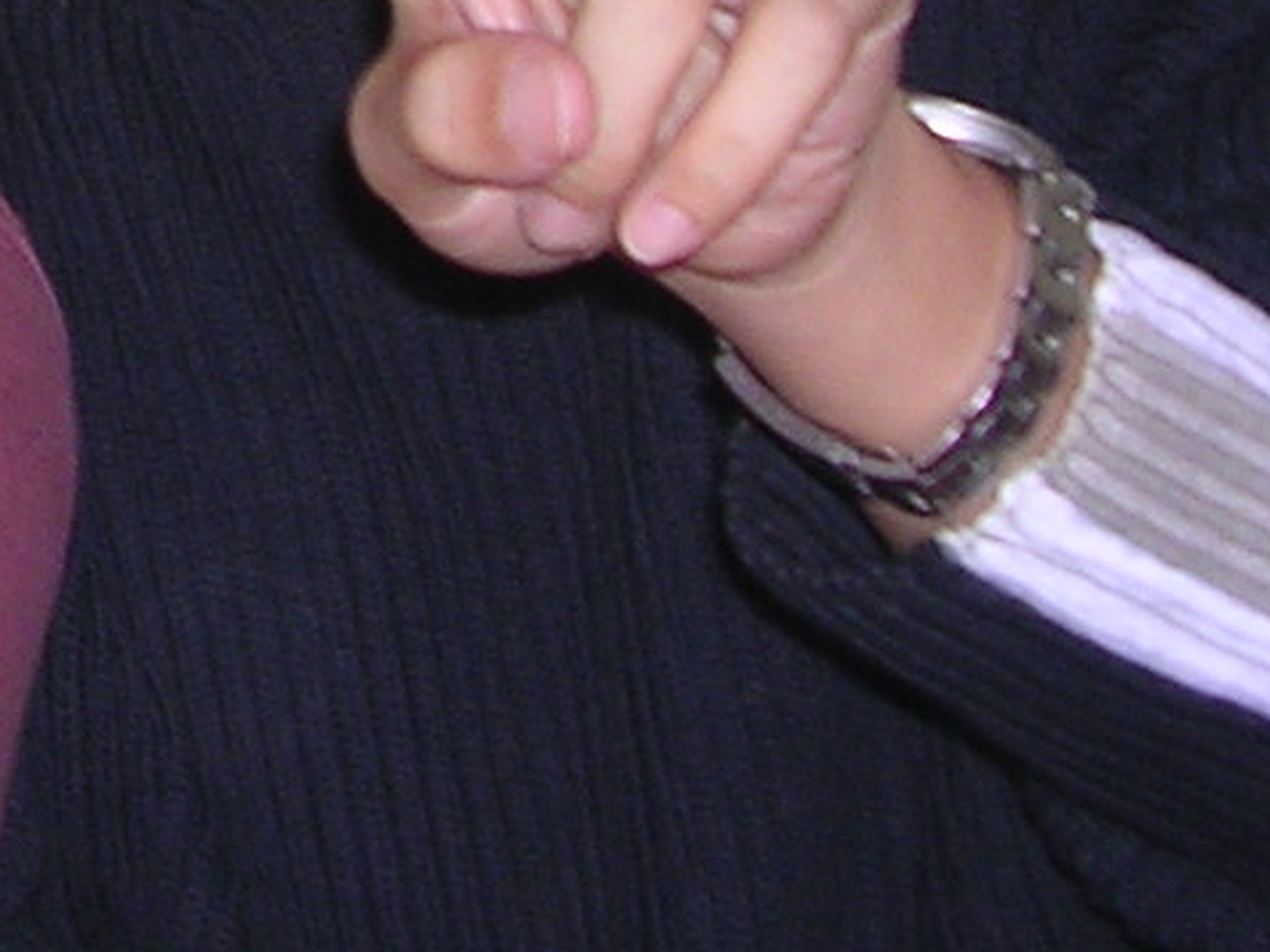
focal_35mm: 164
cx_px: -901
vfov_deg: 8.6
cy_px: -826
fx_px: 6015
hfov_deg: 11.3
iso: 100
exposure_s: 1/60.1
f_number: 2.8
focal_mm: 5.8
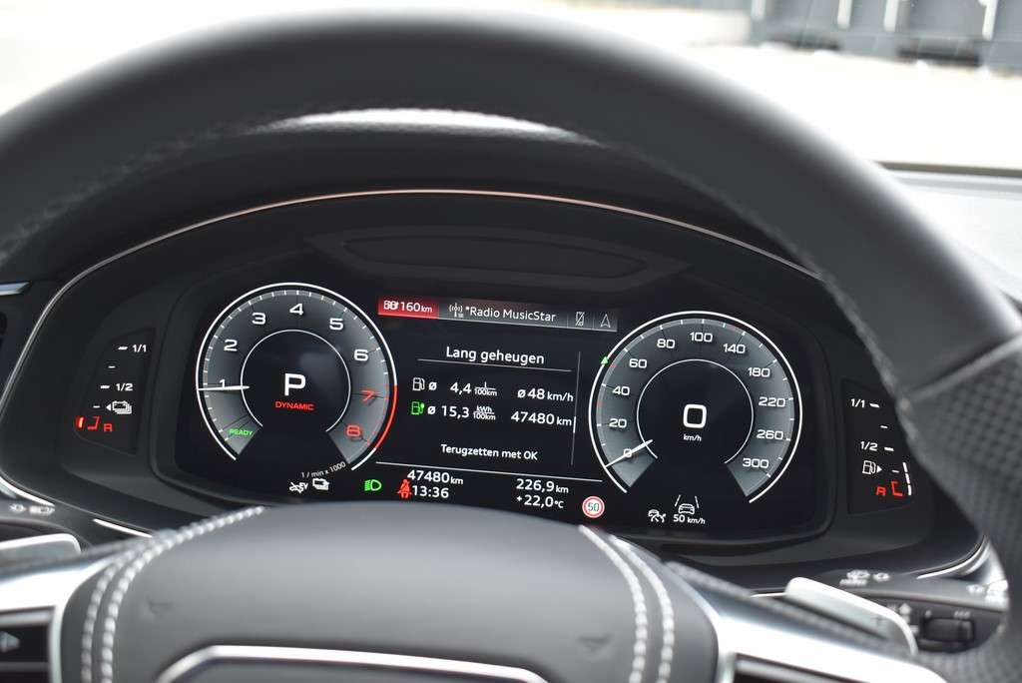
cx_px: 511
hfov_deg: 47.9
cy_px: 342
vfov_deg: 33.1
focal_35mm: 40
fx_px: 1150
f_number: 4
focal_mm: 27
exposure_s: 1/60
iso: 450
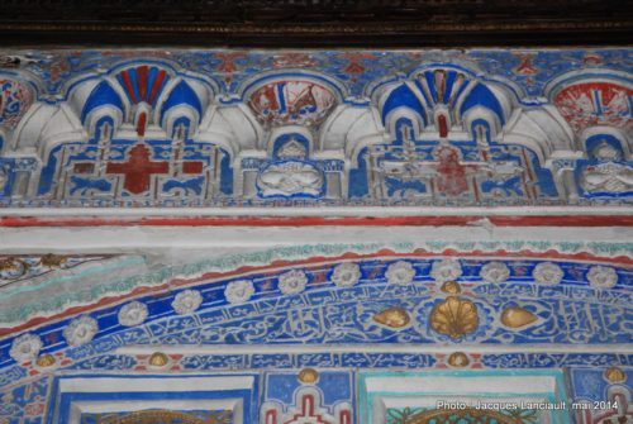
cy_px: 212
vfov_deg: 13.1
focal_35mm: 105
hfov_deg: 19.4
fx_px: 1849
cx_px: 316
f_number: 5
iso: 800
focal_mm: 70
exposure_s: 1/60
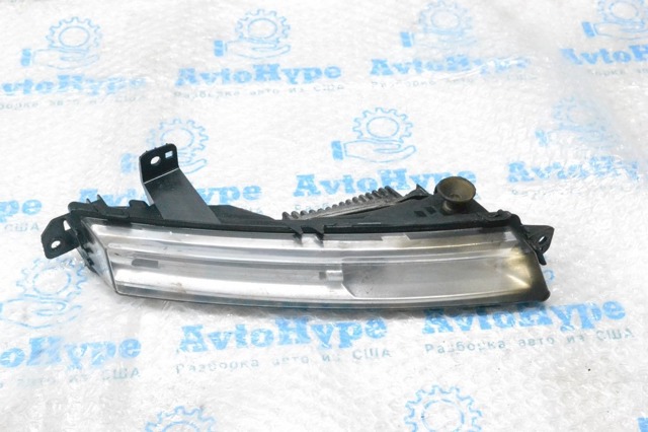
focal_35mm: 60
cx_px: 324
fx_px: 1079
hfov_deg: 33.4
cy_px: 216
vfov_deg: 22.6
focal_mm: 40
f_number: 9
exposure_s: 1/160
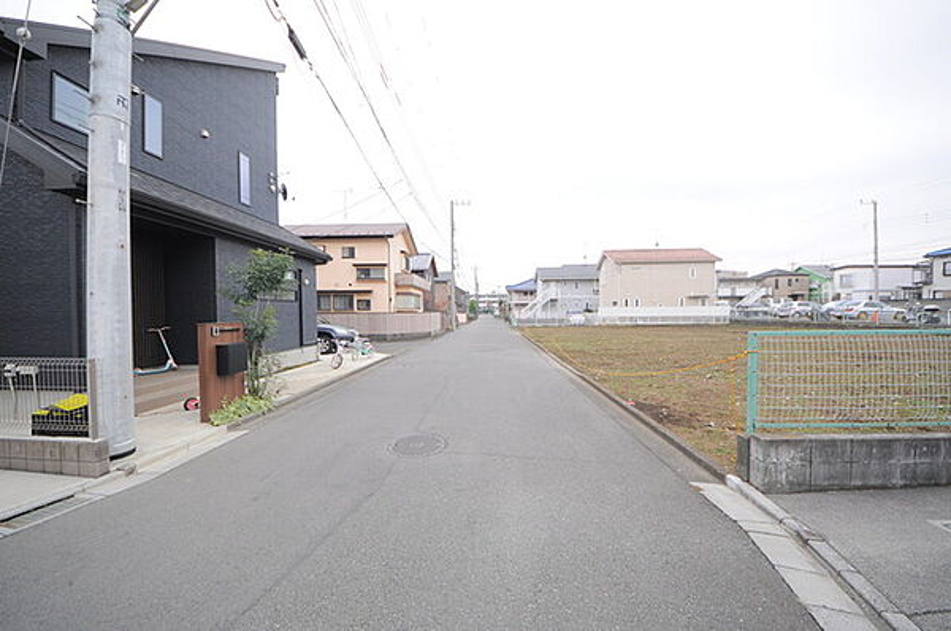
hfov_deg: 112.7
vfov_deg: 89.8
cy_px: 316
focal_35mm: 12
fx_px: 316
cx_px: 476
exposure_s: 1/125
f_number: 5.6
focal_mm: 8
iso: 320
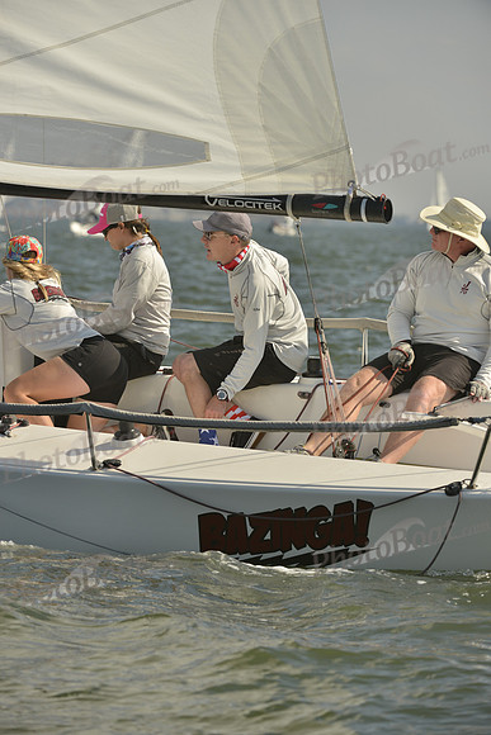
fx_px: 4089
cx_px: 246
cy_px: 368
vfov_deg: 10.3
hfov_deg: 6.9
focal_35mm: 200
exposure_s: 1/1600
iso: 280
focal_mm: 200
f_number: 7.1
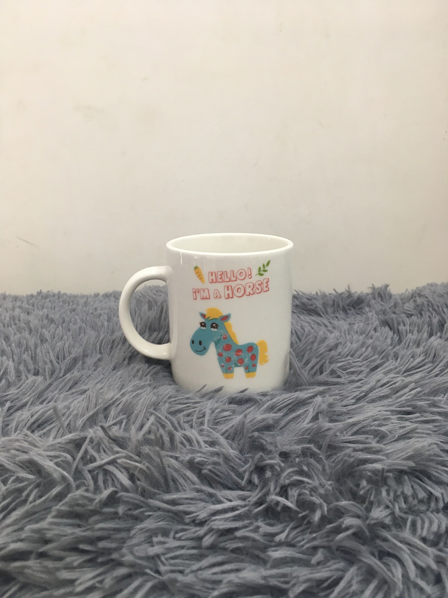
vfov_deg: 61.7
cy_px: 299
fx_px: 500
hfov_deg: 48.2
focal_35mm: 29
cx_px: 224
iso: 64
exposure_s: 1/33
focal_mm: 4.15
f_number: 2.2
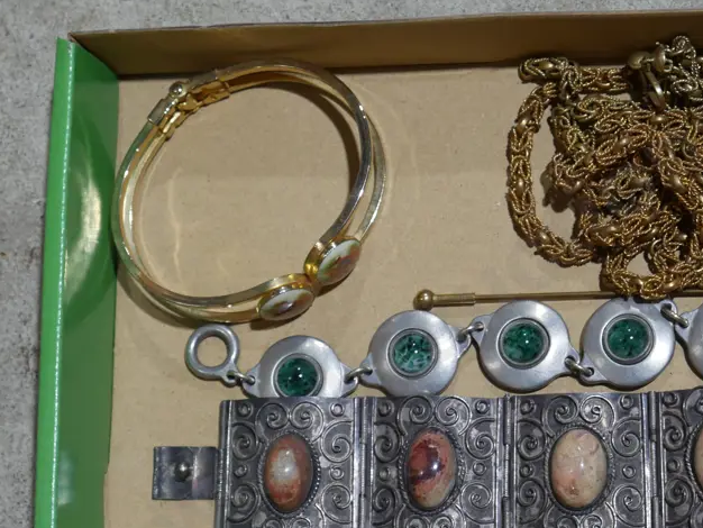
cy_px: 292
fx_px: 2194
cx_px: 494
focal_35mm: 108
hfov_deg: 18.1
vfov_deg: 13.7
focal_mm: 33
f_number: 5.4
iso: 640
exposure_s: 1/80
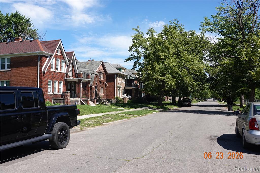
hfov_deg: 58.7
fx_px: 231
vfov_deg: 41.1
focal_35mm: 32
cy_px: 86
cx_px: 130
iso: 100
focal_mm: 11.77
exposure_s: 1/640
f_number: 4
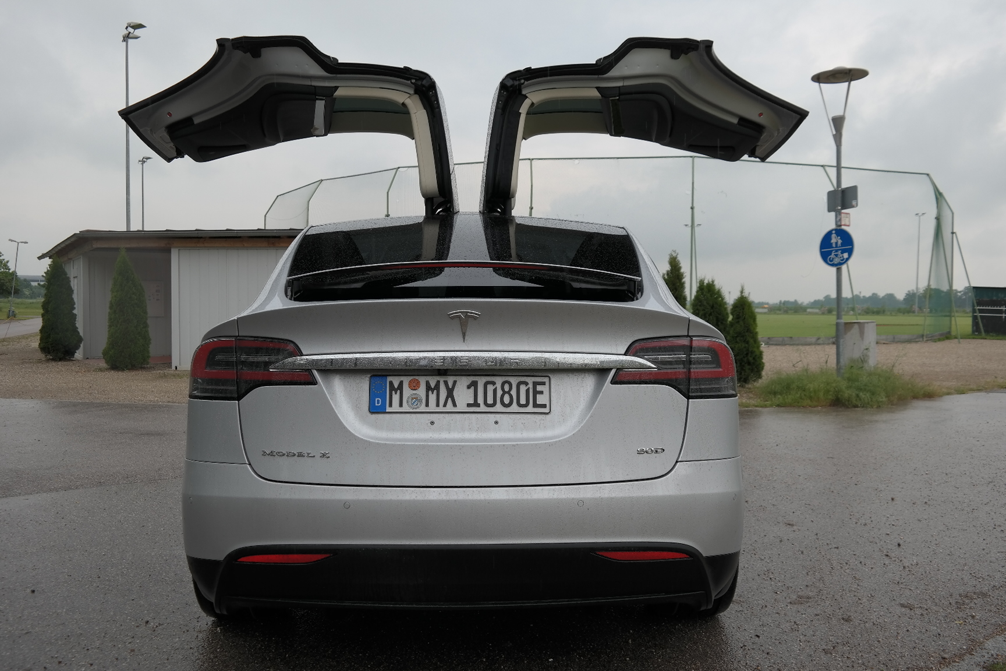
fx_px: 838
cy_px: 336
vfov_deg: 43.6
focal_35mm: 30
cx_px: 503
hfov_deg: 61.9
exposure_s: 1/180
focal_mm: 20
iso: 100
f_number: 5.6
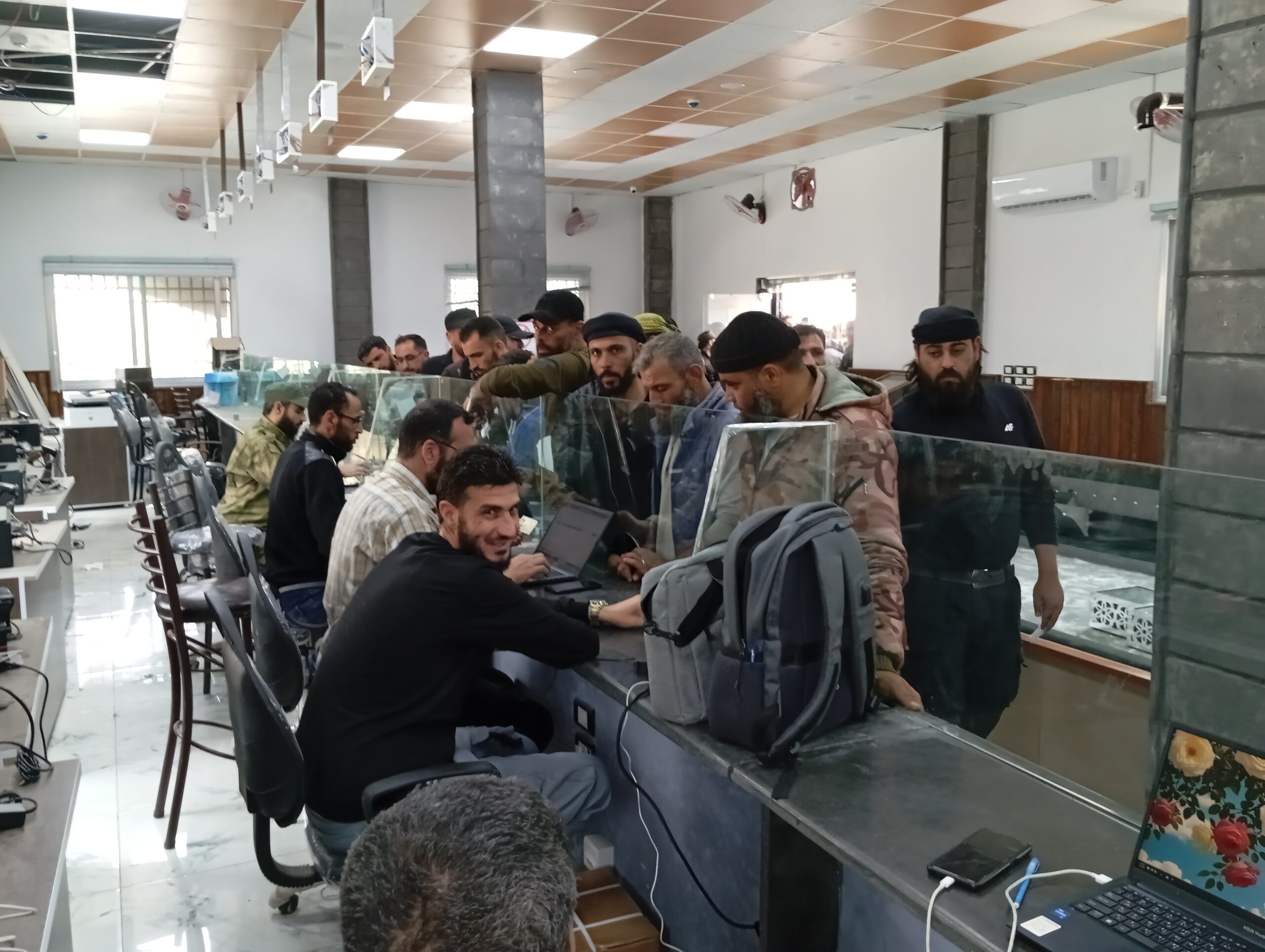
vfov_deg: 49.9
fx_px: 1025
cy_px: 476
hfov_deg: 63.4
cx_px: 632
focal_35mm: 28
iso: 132
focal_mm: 4.25
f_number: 1.8
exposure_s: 1/50
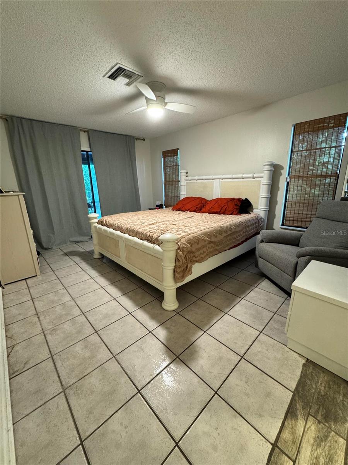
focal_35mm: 14
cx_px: 174
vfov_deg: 102.1
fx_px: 188
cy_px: 232
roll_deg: +1.8
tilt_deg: -14.4
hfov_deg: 85.7
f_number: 2.2
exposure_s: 1/60
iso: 640
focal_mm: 2.22
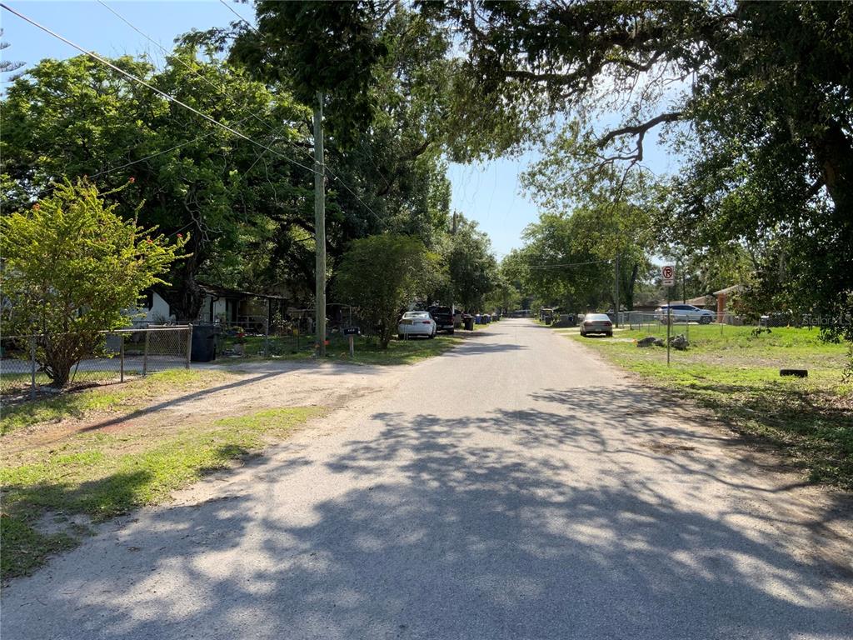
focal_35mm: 29
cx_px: 426
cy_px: 320
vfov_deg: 48.2
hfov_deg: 61.7
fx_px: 715
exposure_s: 1/1035
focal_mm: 3
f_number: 1.8
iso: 16
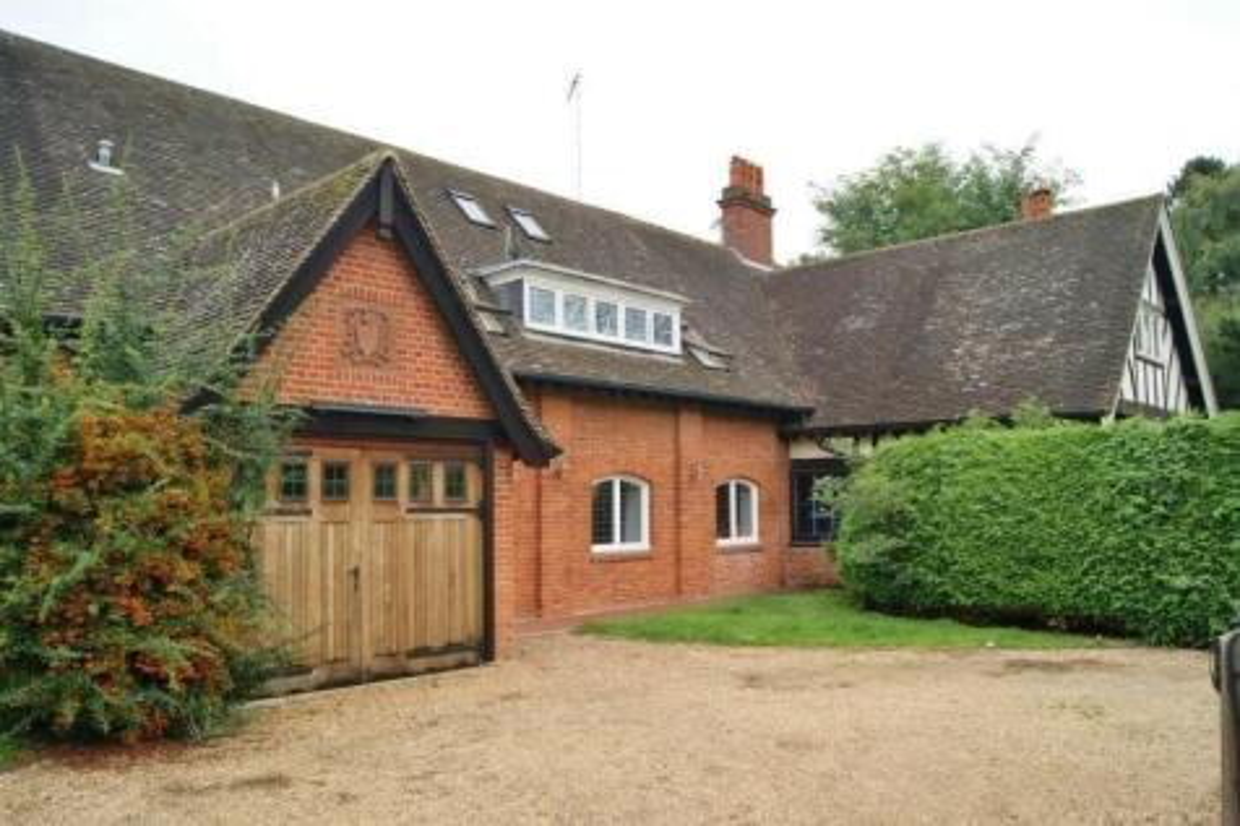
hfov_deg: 67.4
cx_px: 620
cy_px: 413
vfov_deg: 47.9
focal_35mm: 27
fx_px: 930
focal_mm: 18
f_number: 8
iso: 100
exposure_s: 1/60
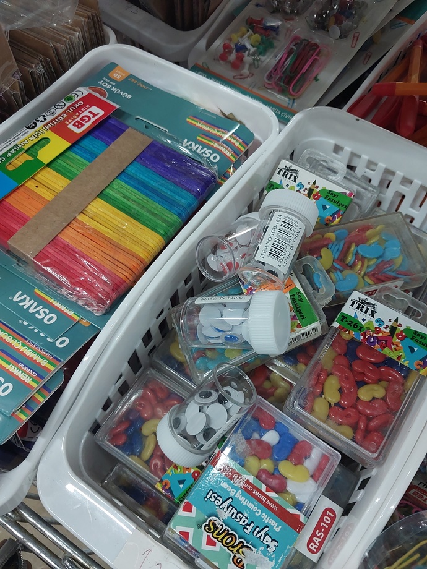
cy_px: 284
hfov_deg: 46.8
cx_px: 214
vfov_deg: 60.0
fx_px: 493
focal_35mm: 30
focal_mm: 4.6
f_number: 1.8
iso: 320
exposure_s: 1/50
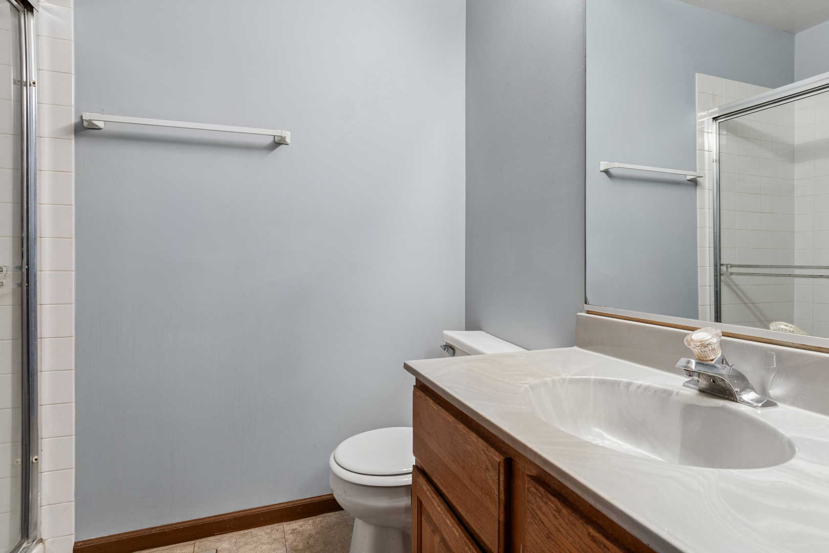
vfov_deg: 67.4
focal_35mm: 18
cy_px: 276
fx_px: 414
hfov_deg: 90.0
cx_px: 414
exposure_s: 1/5
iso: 250
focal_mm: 12
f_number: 8
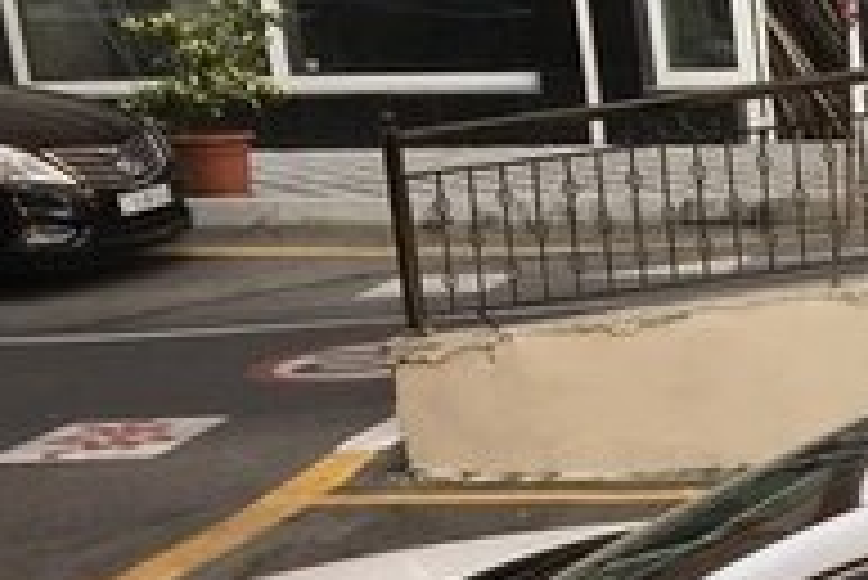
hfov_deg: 18.1
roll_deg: +1.0
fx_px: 2485
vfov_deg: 12.5
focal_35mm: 103
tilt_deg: -20.9
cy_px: 915
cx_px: 1223
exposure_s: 1/104
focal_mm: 4.15
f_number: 2.2
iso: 25
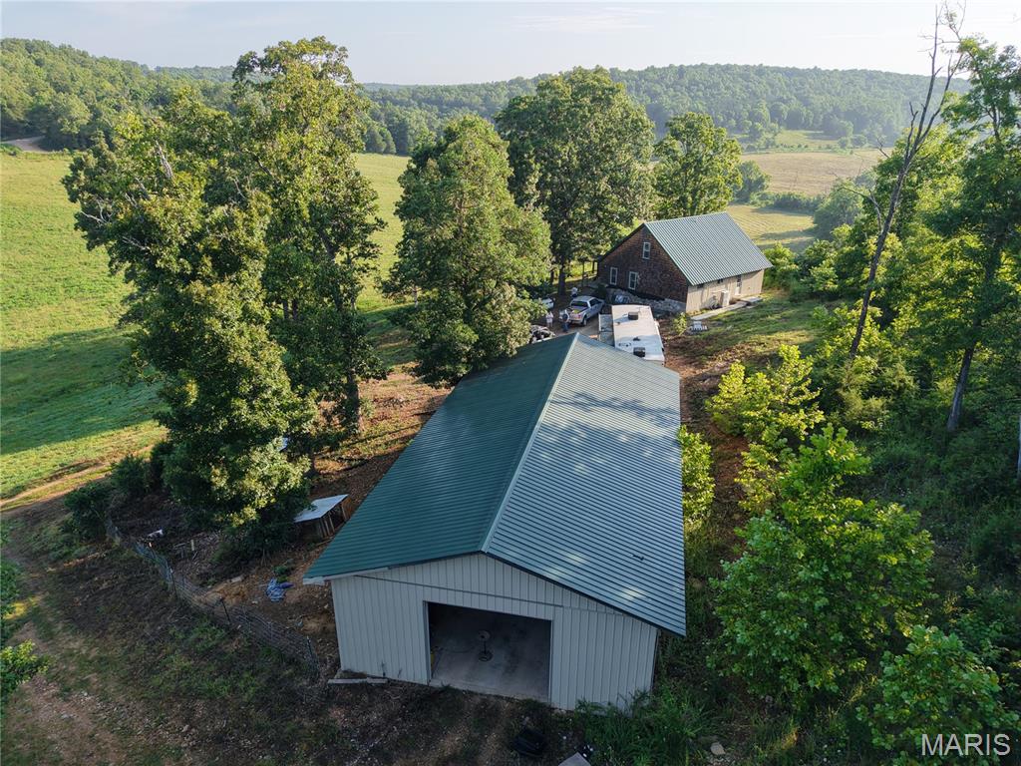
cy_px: 383
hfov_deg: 71.6
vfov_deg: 56.8
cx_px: 510
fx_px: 708
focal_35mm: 24
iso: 100
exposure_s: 1/500
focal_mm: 8.67
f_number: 1.8
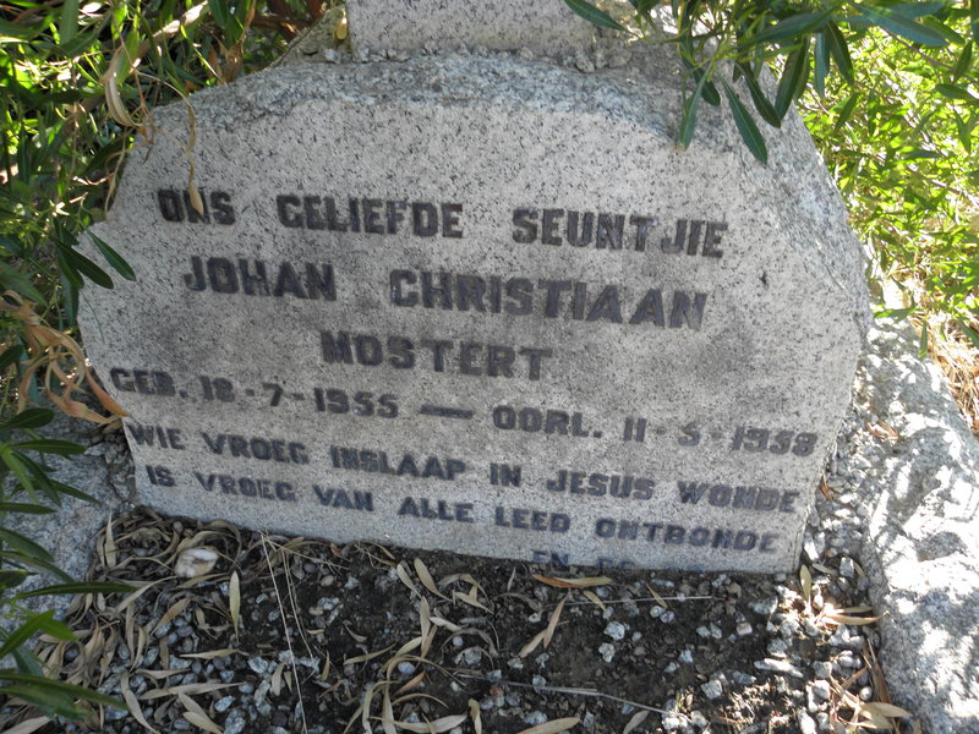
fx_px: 735
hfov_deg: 67.3
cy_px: 367
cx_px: 490
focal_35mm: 26
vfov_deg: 53.1
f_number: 2.8
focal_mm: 4.6
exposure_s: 1/50
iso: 64
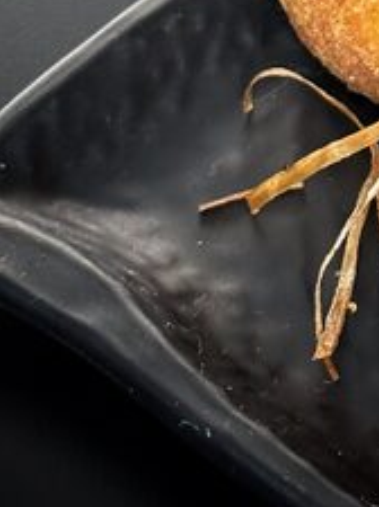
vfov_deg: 11.3
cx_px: 530
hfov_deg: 8.5
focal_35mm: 171
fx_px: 2503
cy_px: -104
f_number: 1.78
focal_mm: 6.86
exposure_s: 1/60
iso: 250
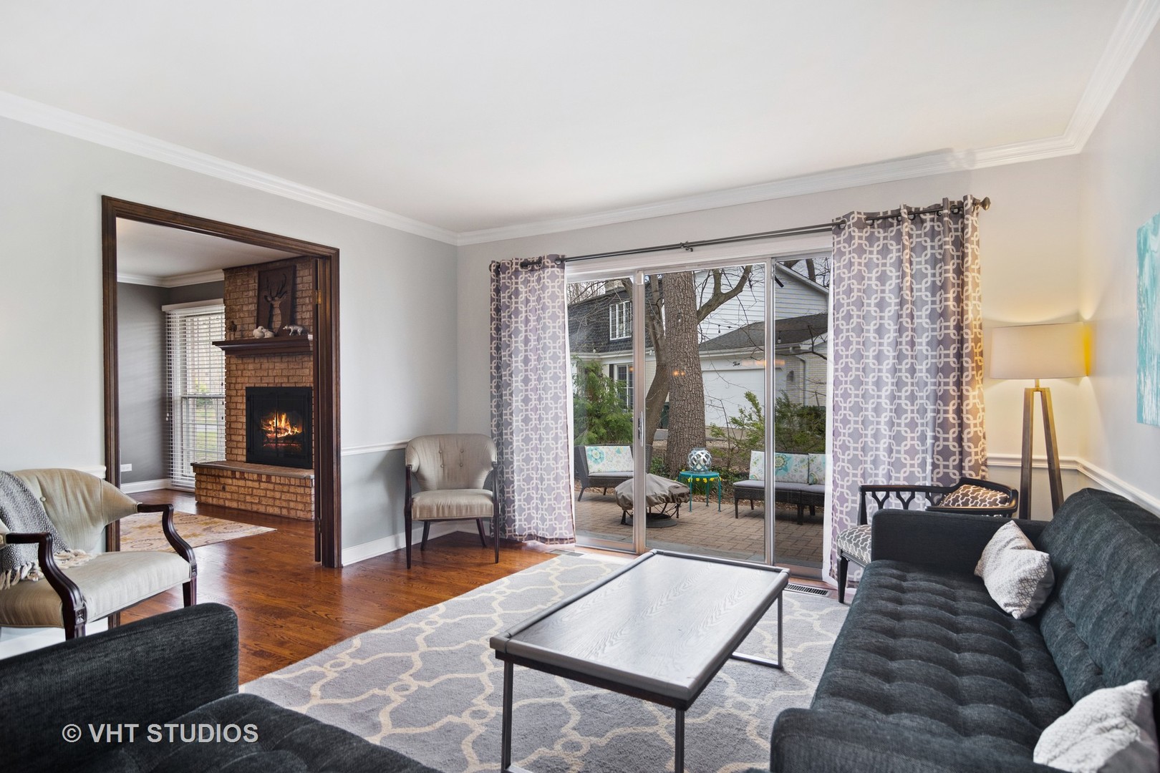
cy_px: 386
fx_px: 580
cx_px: 580
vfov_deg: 67.4
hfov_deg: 90.0
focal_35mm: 18
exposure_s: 1/10
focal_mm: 12
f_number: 8
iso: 200
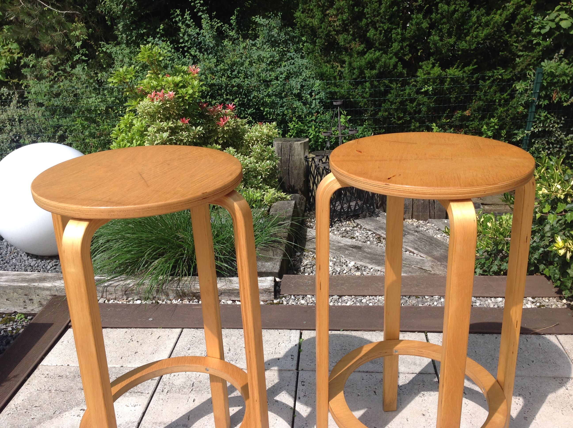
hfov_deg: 52.7
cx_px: 286
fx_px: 578
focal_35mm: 35
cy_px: 214
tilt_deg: -23.4
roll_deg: +2.5
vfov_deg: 40.6
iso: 50
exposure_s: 1/1592
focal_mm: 4.28
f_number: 2.4
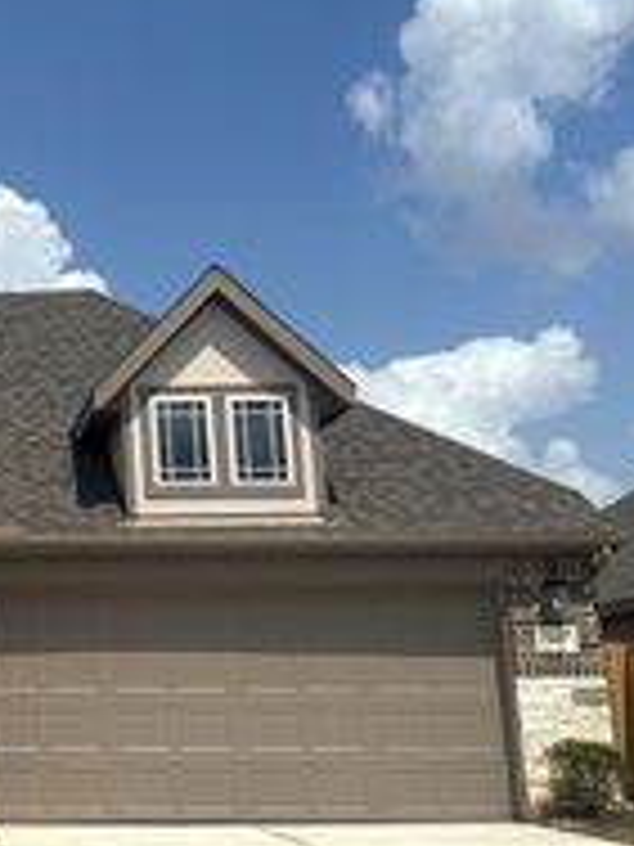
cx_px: -126
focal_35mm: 64
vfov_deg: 30.2
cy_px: 362
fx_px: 1563
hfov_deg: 21.3
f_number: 1.78
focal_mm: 6.86
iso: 80
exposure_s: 1/12048
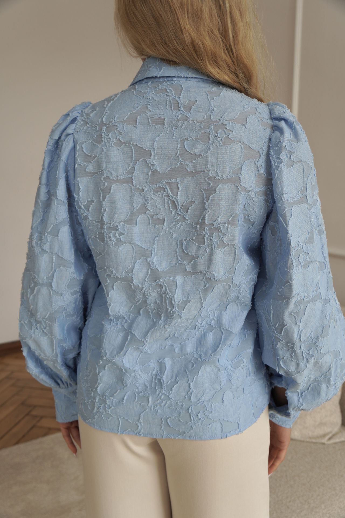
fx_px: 474
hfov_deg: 40.0
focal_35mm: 33
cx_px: 172
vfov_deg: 57.2
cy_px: 259
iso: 200
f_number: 4
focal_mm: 22
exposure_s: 1/160
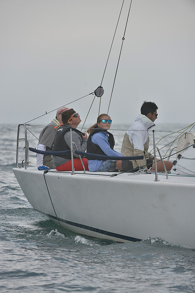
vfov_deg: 5.9
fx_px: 2842
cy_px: 146
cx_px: 98
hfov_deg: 3.9
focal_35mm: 350
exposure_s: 1/800
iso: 280
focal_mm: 350
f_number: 6.3
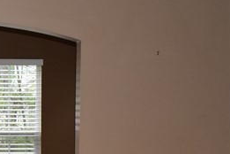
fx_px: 799
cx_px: -82
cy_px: 149
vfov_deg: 10.9
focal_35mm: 125
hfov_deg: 15.5
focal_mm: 20
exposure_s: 1/160
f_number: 3.8
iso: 800
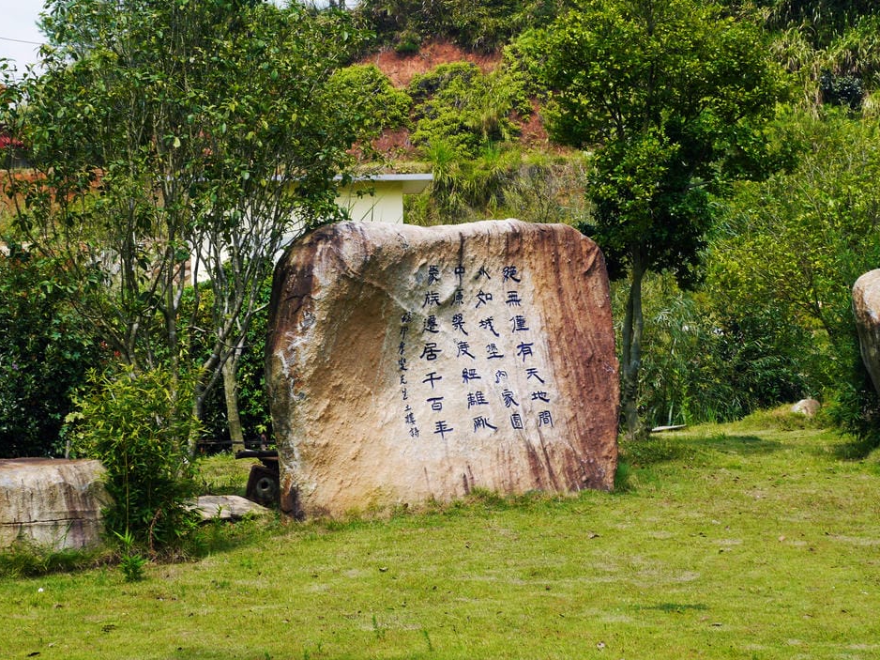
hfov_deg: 30.3
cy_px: 272
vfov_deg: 22.9
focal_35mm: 64
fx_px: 1627
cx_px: 437
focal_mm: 25
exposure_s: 1/320
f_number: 9
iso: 160
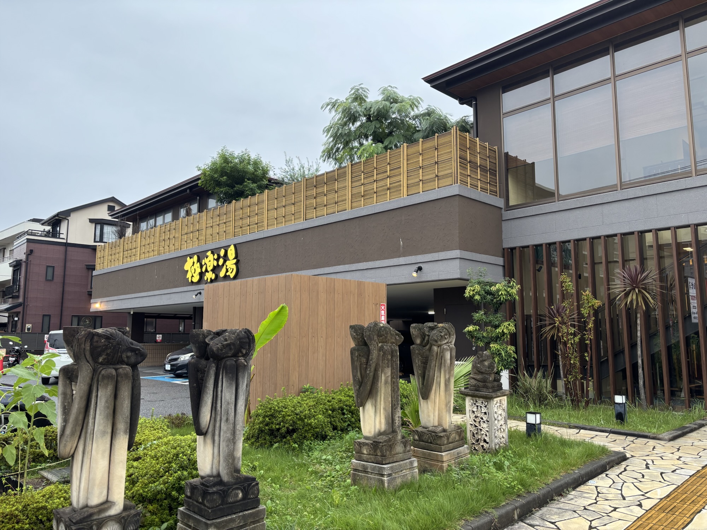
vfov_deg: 53.1
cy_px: 265
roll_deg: -0.9
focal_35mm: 26
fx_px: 531
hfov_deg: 67.3
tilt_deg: +6.7
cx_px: 354
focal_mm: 5.96
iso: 50
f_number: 1.6
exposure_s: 1/121
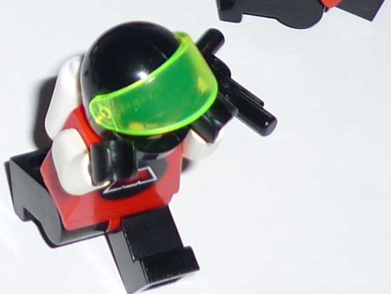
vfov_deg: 8.4
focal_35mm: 164
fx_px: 1853
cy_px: -369
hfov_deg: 11.5
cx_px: -199
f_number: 2.8
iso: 100
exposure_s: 1/60
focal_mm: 5.5
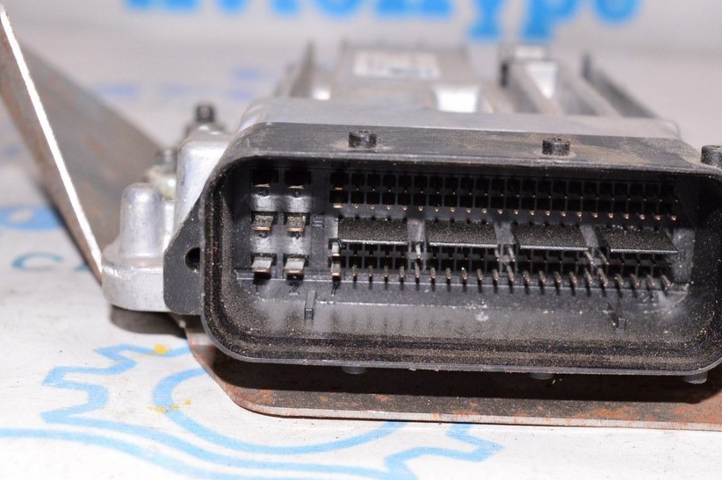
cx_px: 445
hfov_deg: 28.4
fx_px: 1423
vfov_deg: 19.2
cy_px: 257
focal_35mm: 71
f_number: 8
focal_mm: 38
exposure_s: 1/160
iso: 1600
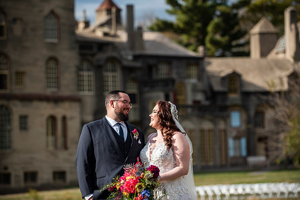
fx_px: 1167
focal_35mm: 140
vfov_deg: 9.8
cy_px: 100
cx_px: 150
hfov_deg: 14.7
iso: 320
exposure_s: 1/4000
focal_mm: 140
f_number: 3.5
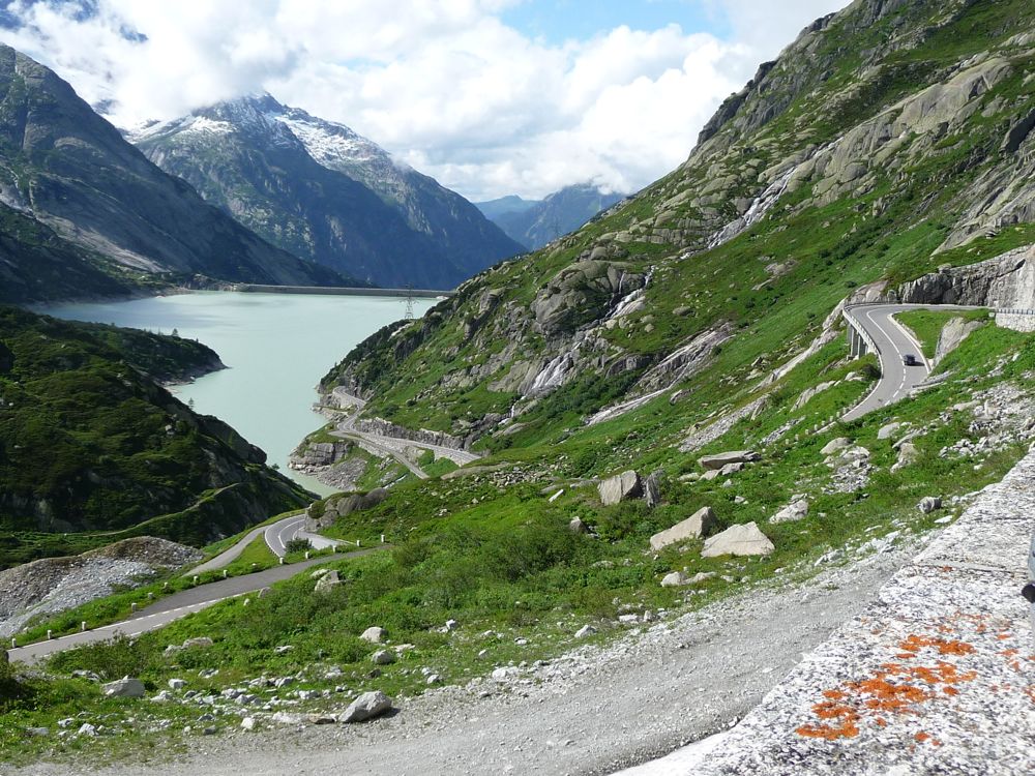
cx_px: 518
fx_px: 1286
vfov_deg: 33.6
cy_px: 388
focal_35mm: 43
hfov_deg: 43.9
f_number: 3.5
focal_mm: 5.3
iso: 100
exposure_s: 1/1000
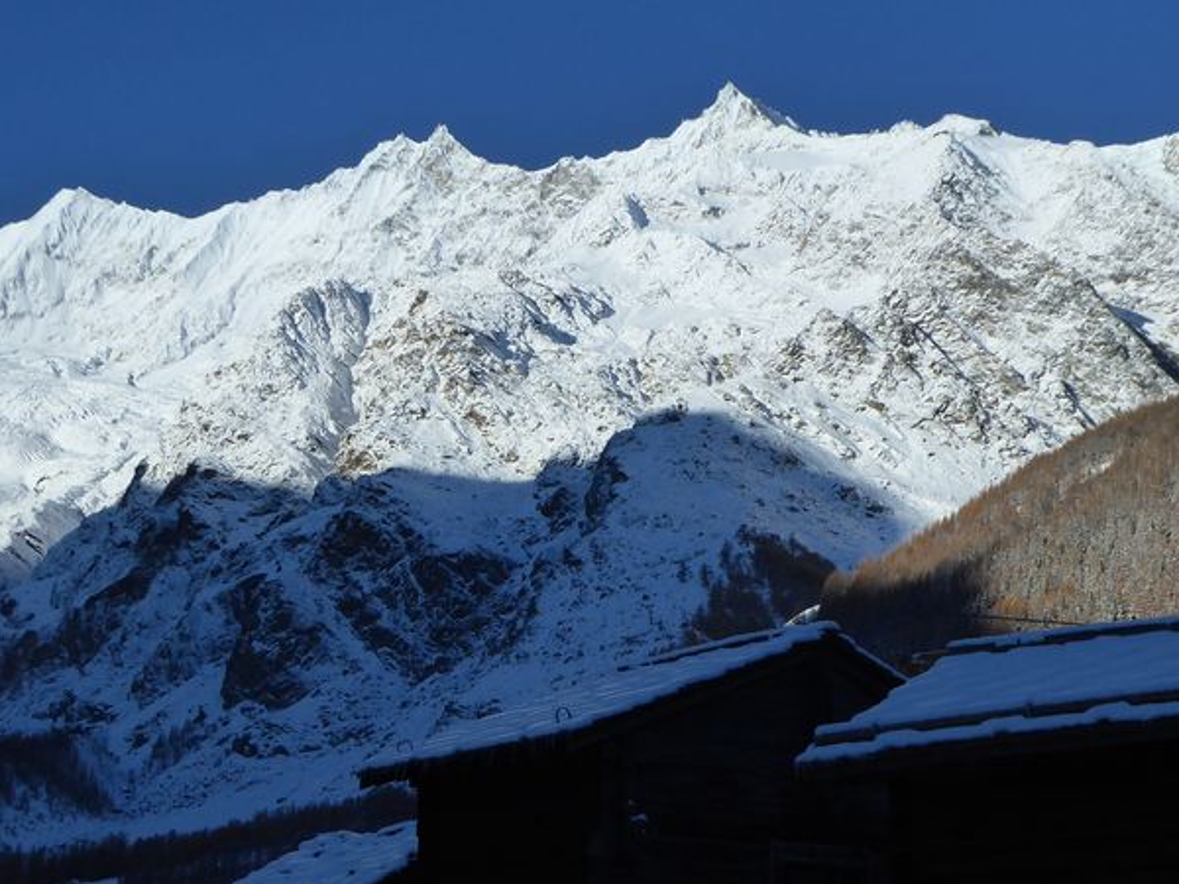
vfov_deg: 26.9
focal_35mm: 54
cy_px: 596
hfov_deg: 35.5
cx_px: 680
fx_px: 1839
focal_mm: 6.3
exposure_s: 1/1300
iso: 125
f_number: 3.7
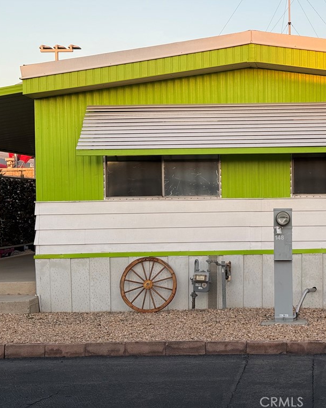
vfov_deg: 30.0
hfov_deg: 23.8
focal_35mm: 63
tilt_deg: +0.4
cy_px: 204
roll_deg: +0.7
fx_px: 760
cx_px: 271
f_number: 1.78
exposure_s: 1/427
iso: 64
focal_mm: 6.76
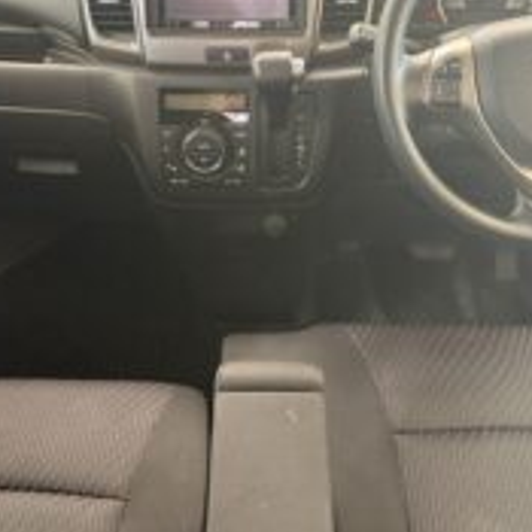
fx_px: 800
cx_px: 249
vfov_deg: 36.7
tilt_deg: -37.5
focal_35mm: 46
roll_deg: +0.9
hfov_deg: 36.8
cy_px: 226
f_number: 1.6
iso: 400
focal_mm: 5.96
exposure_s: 1/50
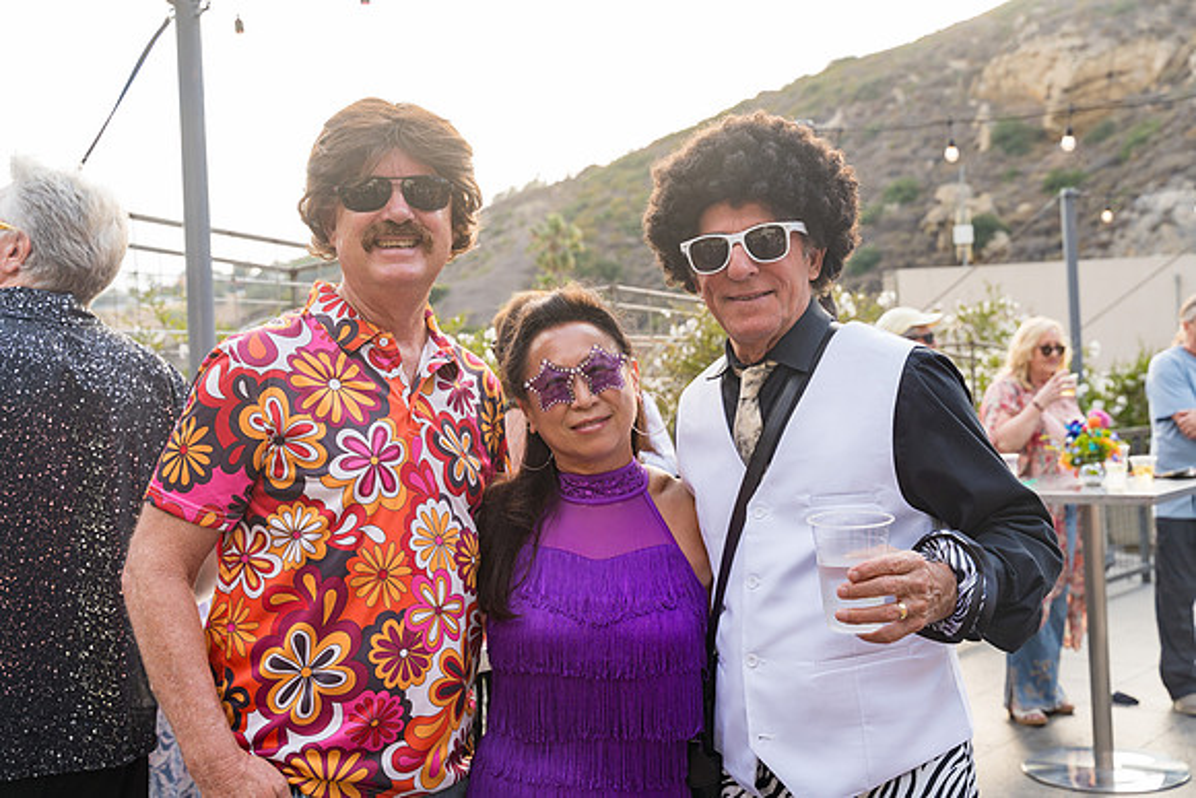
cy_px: 399
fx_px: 1329
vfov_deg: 33.4
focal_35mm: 40
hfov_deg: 48.4
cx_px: 598
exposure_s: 1/200
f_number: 5
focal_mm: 40
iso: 320
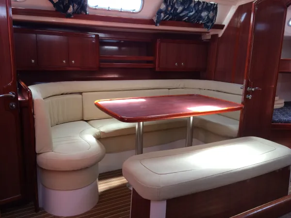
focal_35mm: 29
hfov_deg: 61.7
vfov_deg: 48.2
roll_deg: -0.8
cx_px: 146
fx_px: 244
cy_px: 109
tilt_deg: -11.3
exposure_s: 1/33
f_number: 2.2
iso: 32
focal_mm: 4.15
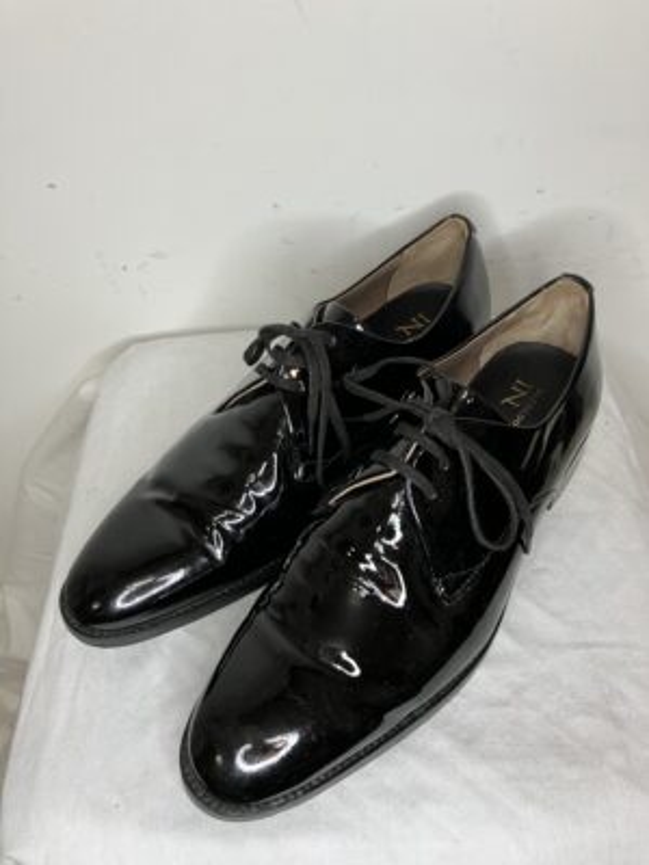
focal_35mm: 28
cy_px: 432
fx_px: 700
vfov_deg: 63.4
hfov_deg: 49.7
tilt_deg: -48.7
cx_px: 324
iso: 64
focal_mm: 3.99
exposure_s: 1/50
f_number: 1.8
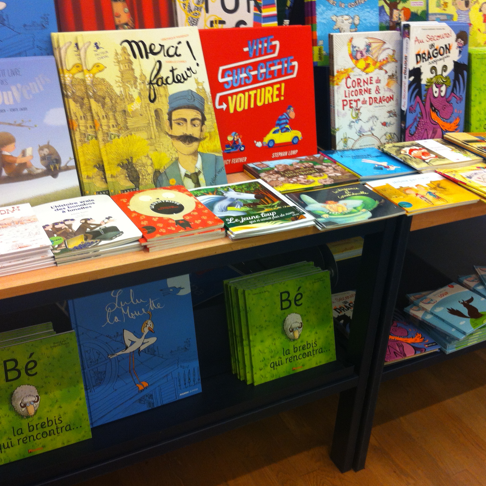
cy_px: 245
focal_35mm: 42
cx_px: 257
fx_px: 667
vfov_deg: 40.0
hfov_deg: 40.0
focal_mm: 3.85
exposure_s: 1/15
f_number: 2.8
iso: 100
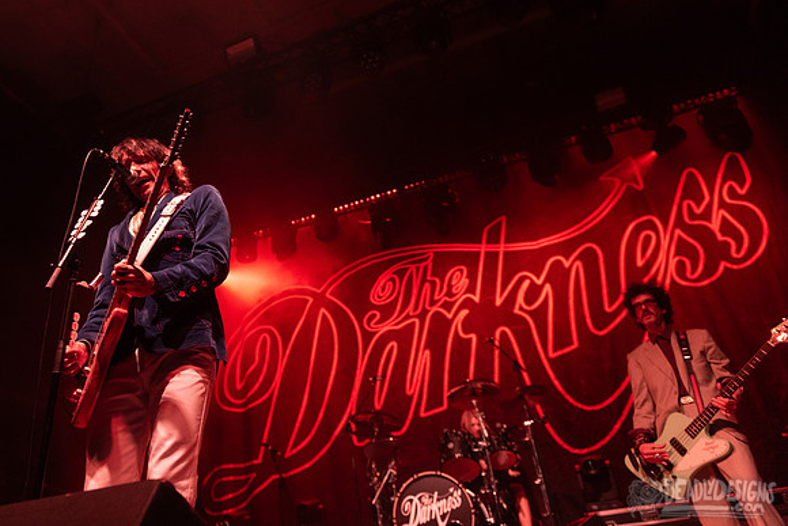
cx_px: 316
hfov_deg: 63.6
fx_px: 629
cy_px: 211
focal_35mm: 29
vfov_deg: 45.1
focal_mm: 24
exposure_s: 1/250
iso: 2500
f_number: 3.2
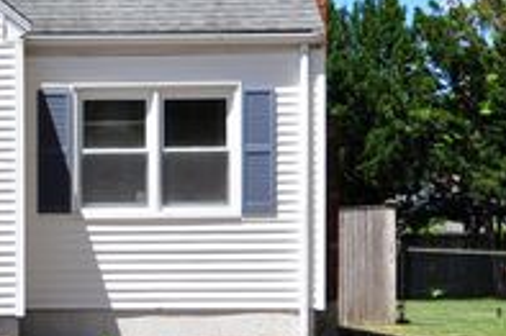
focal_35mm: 76
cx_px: -103
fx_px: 1067
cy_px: 118
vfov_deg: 17.9
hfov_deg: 24.2
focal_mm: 20
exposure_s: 1/320
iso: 200
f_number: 8
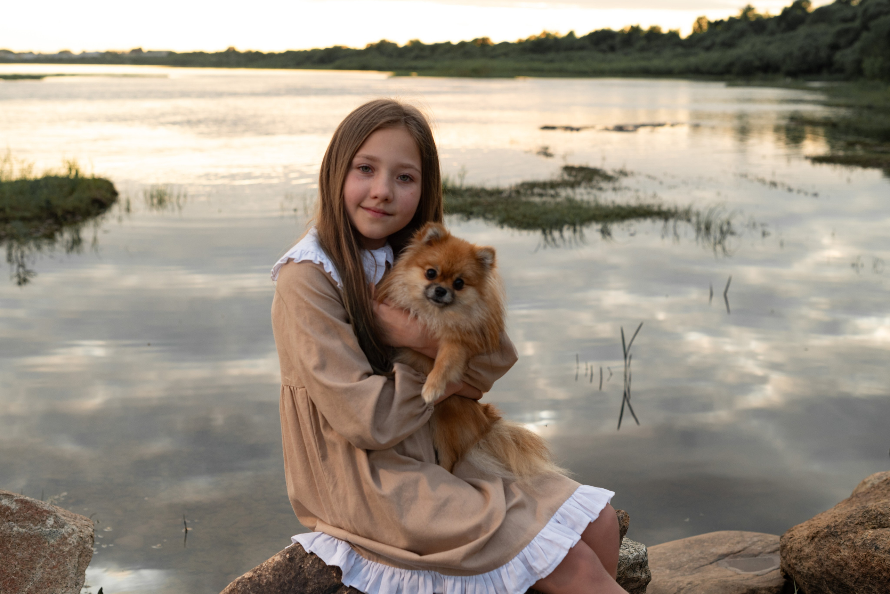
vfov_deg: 27.0
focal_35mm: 50
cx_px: 445
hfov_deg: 39.6
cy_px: 297
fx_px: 1237
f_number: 5.6
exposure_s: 1/250
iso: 250
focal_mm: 50
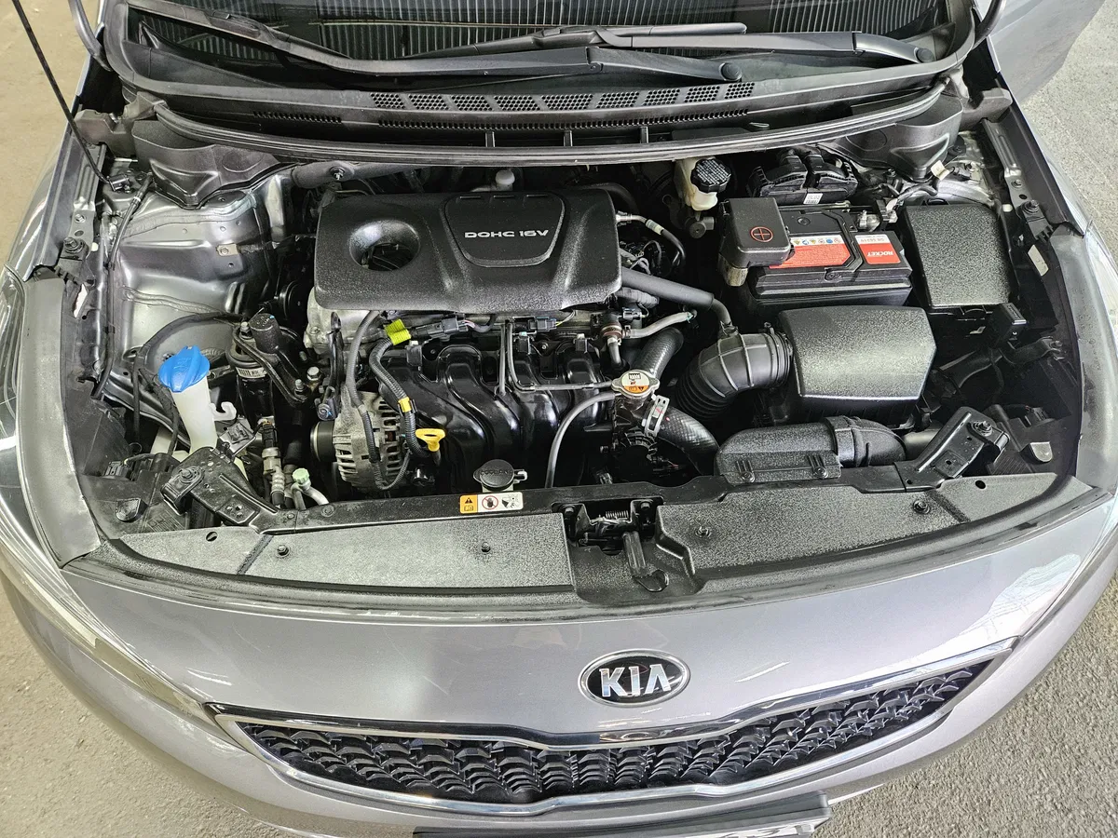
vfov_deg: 58.9
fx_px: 743
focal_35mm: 23
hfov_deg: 73.9
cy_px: 419
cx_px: 559
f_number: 1.8
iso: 1000
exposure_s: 1/120
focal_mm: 5.4
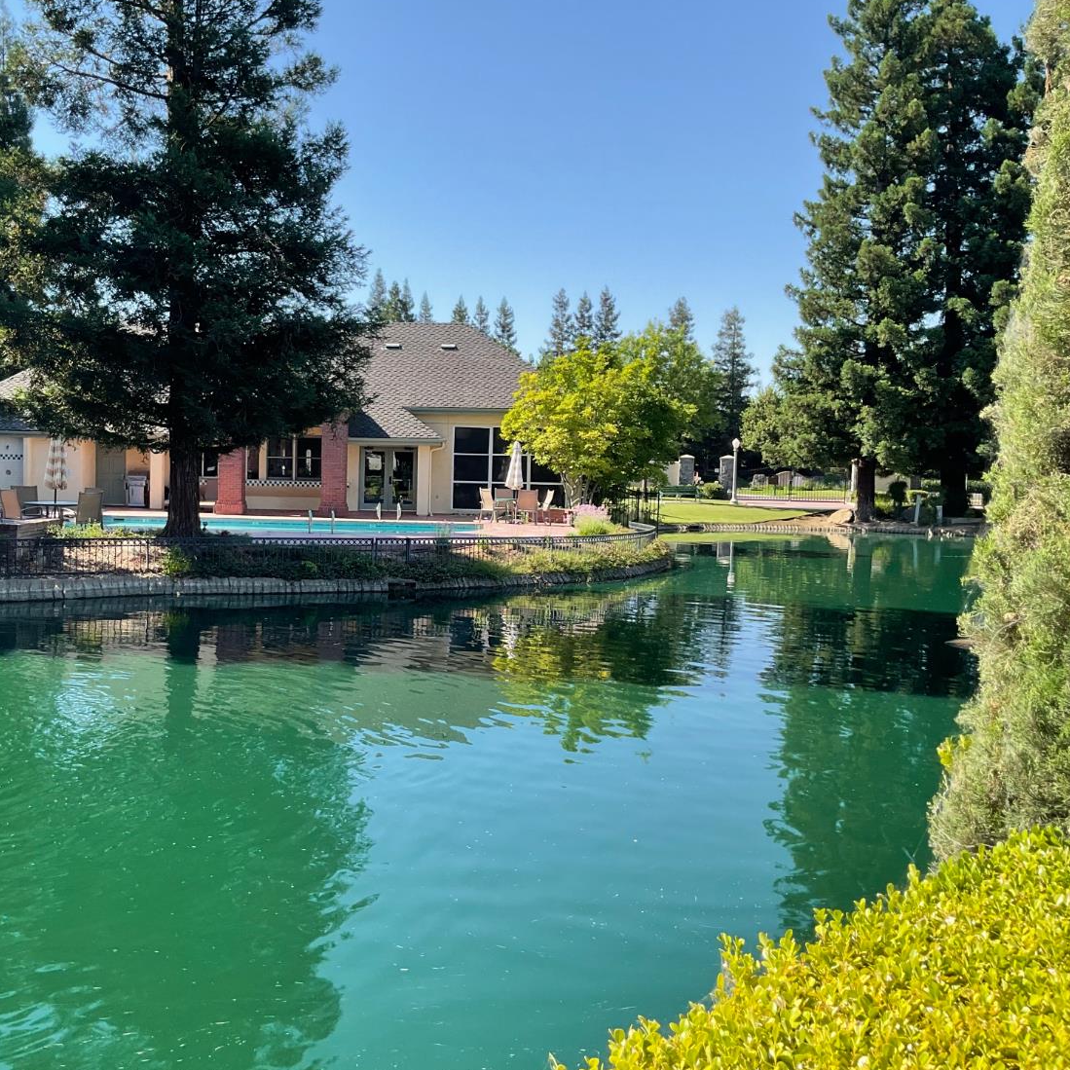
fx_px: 1224
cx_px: 370
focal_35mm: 35
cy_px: 534
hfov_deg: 46.6
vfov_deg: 47.2
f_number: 1.8
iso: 16
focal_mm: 3
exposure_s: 1/709
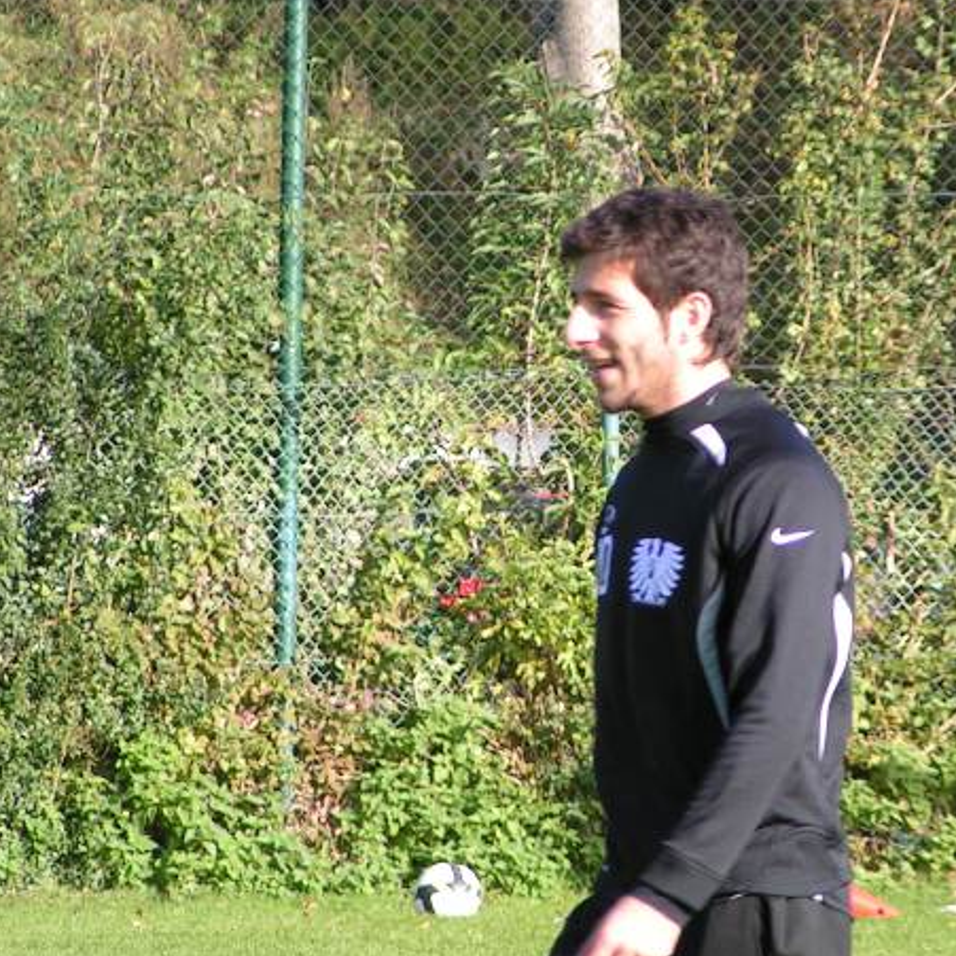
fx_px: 13279
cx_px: 636
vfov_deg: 4.1
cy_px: 346
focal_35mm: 425
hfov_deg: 4.1
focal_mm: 41.4
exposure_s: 1/320
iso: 50
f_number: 3.5
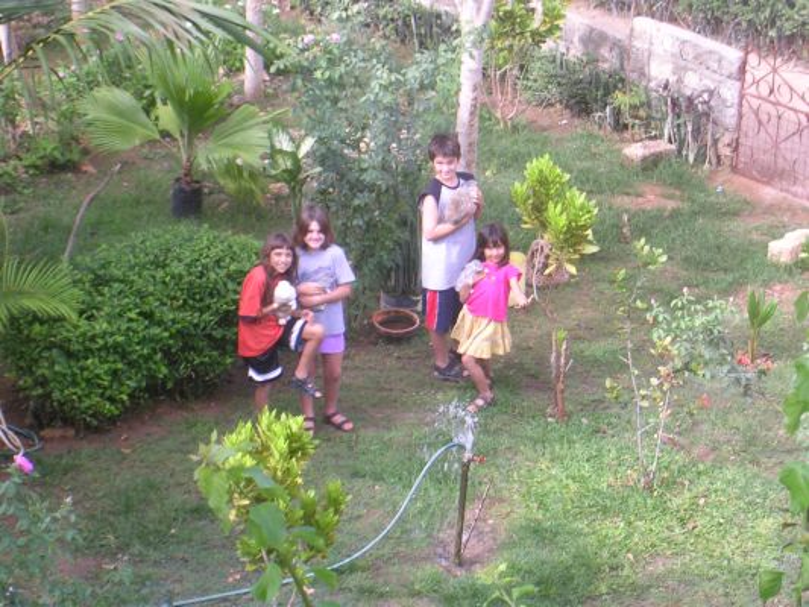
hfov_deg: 17.1
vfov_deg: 12.9
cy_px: 304
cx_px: 404
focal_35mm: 115
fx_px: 2688
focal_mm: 17.4
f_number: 4.9
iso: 50
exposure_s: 1/48.1
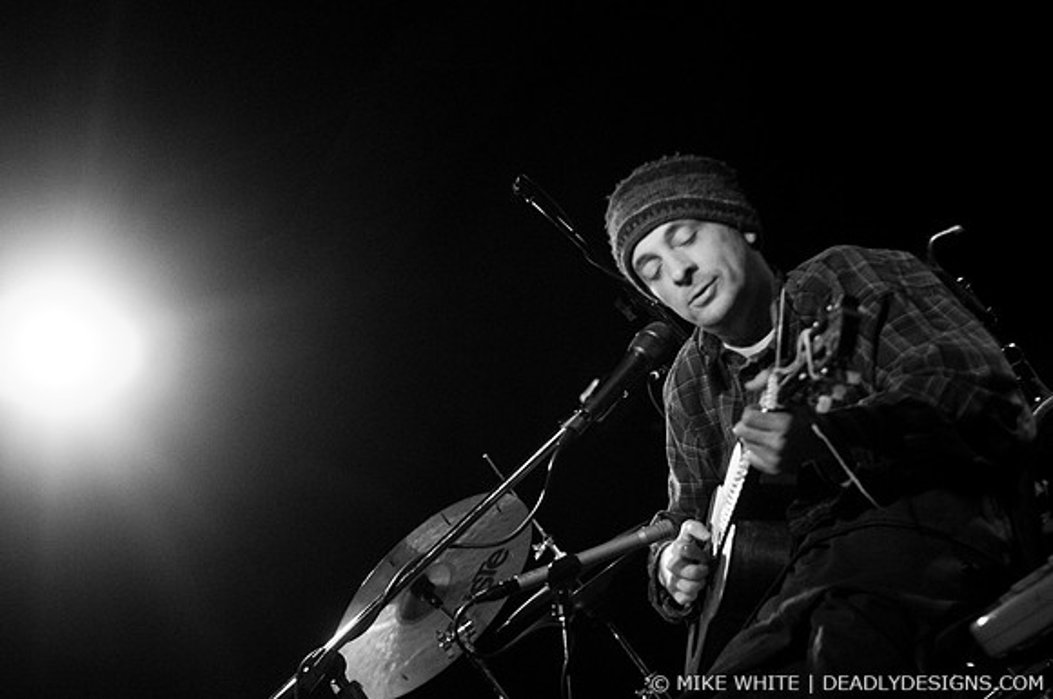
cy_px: 350
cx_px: 526
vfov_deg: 18.9
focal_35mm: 72
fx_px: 2103
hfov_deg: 28.1
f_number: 2.8
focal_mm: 48
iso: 800
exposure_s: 1/60
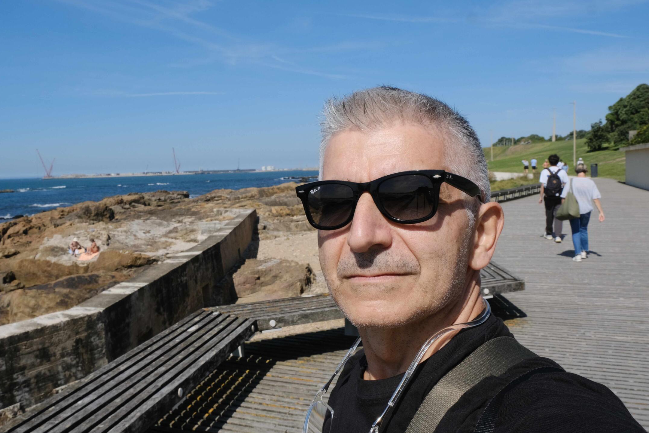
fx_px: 577
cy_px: 208
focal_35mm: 32
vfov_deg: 41.1
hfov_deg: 58.4
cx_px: 275
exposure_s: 1/640
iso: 640
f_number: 13
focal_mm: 18
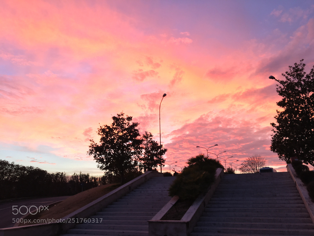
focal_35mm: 29
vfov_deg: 48.2
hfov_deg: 61.7
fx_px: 263
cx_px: 157
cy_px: 118
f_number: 2.2
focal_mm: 4.15
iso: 25
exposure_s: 1/33
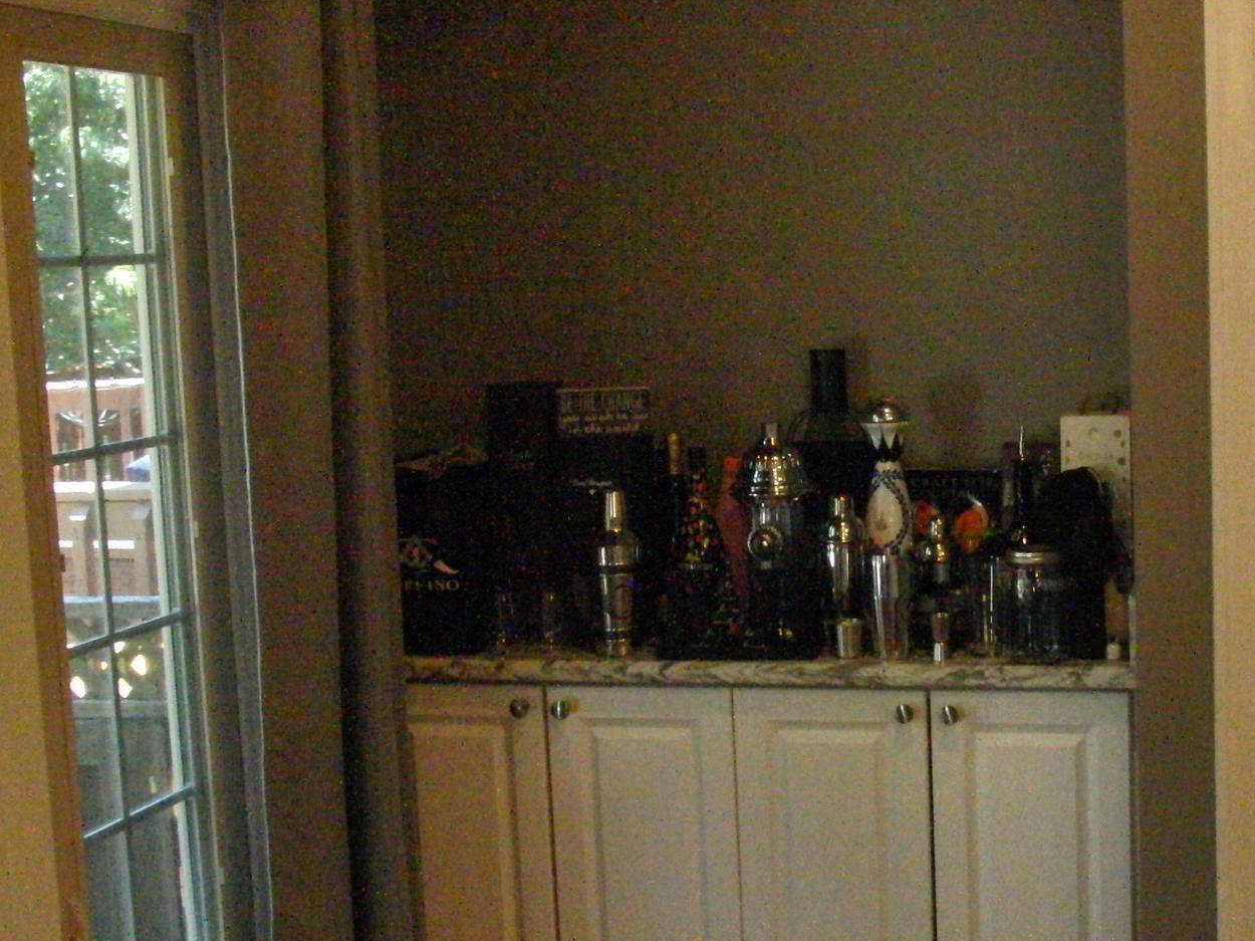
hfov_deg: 32.3
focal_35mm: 59
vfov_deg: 24.8
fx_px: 2139
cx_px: 884
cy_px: 496
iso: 1600
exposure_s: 1/200
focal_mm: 7.3
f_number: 4.7
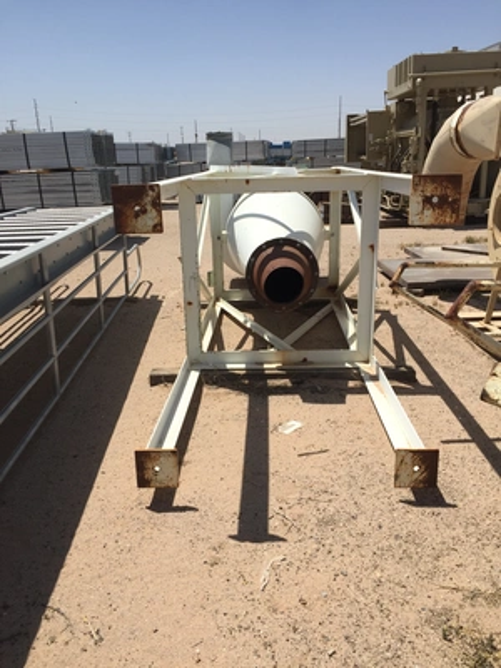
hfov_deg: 48.2
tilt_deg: -18.6
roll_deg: +0.4
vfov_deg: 61.7
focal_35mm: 29
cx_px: 250
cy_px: 334
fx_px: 560
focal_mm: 4.15
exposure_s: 1/3049
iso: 32
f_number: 2.2
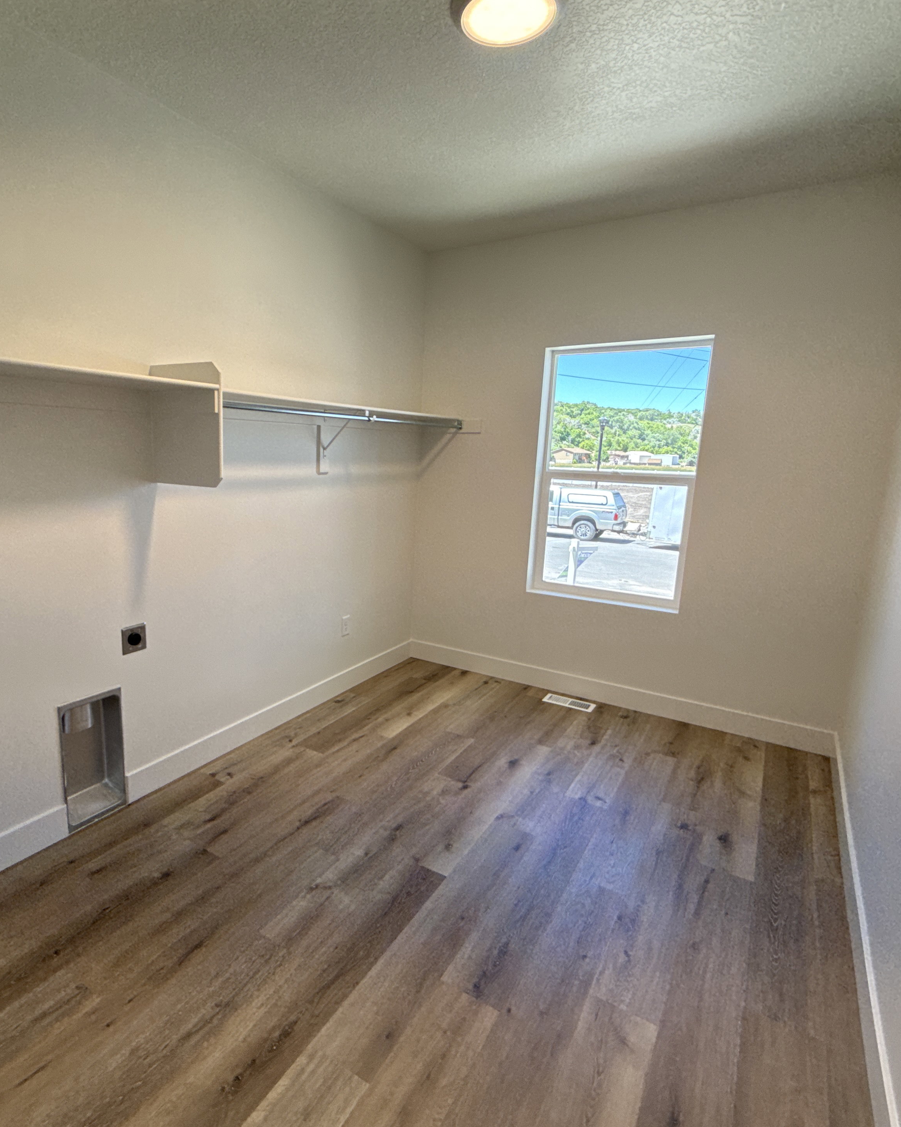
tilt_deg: -9.5
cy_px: 567
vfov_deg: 83.3
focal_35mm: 19
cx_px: 352
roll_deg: -1.3
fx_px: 633
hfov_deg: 70.0
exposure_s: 1/120
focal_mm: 2.22
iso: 80
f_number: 2.2
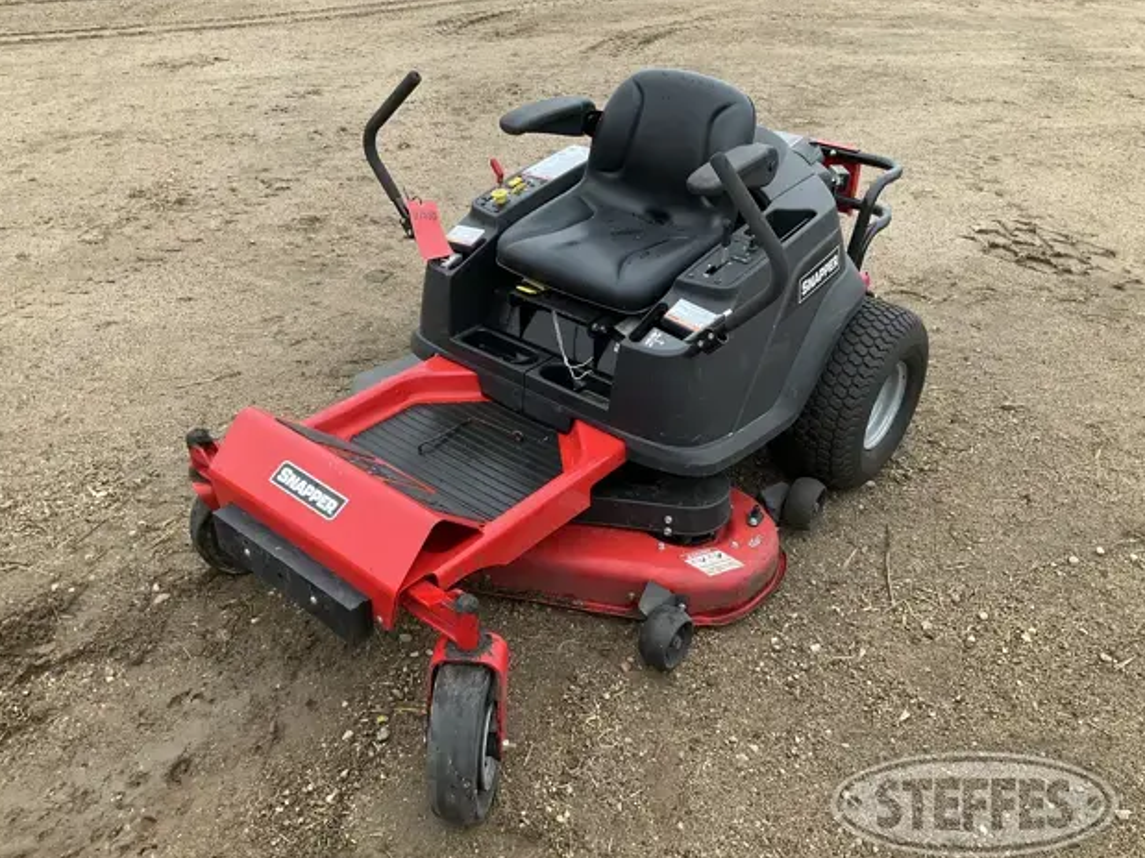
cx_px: 566
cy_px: 435
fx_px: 992
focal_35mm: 30
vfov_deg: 46.8
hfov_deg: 60.0
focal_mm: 3
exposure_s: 1/122
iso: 50
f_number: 1.8
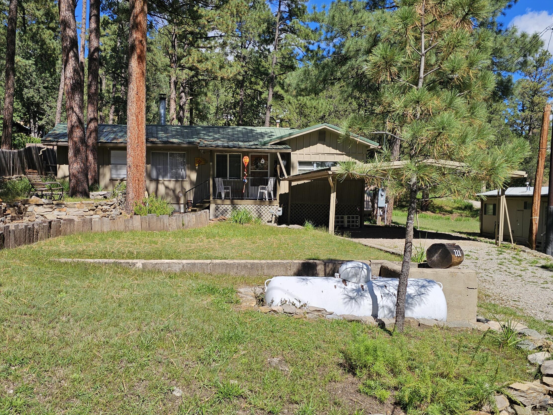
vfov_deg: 45.3
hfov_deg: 58.3
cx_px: 254
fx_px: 495
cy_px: 235
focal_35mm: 31
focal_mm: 6.3
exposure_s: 1/812
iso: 10
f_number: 1.7
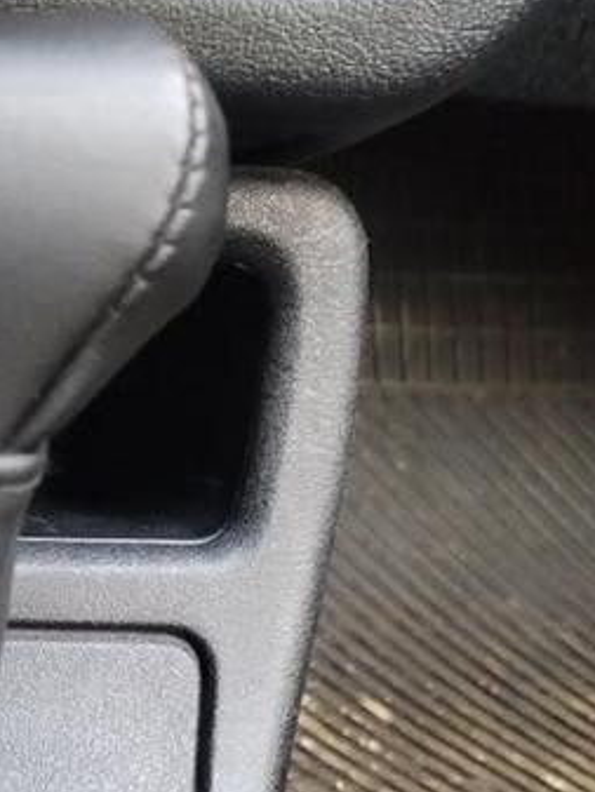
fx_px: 1535
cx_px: -101
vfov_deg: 26.5
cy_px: 892
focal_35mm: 67
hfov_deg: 20.6
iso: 847
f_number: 1.8
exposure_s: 1/33.3
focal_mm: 4.75
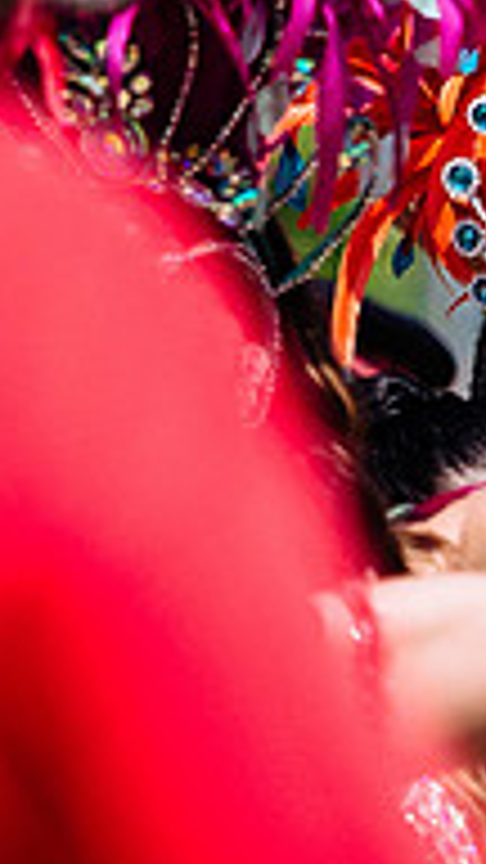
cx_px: 606
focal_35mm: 1146
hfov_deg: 1.1
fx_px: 26255
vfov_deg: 1.9
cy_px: 460
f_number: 2.8
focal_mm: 150
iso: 200
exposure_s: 1/4000
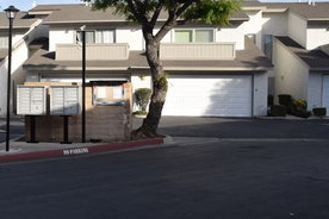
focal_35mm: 47
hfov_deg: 40.4
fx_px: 429
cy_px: 115
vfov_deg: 28.6
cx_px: 70
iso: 100
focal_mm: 18
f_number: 8
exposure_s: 1/200
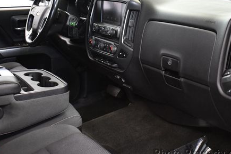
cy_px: 50
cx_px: 147
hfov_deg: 37.3
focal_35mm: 53
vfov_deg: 25.3
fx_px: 340
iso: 3200
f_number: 3.8
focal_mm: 24
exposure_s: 1/60
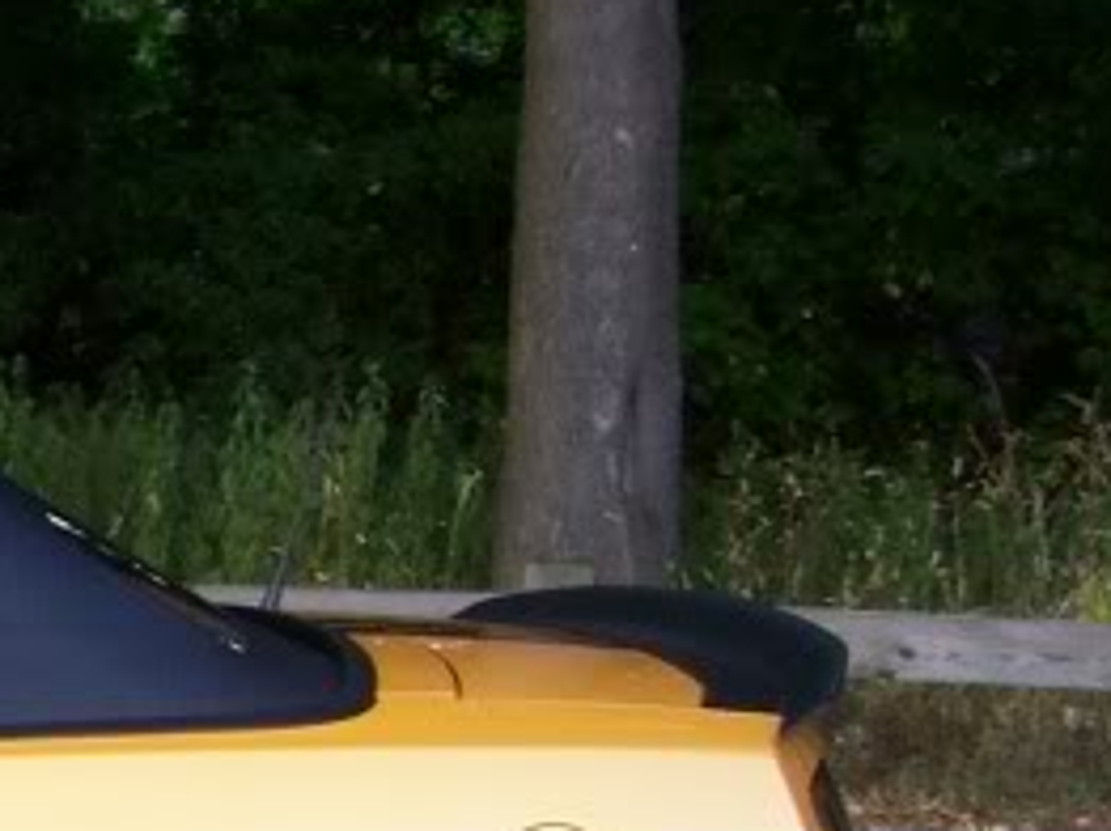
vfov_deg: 11.0
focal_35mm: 133
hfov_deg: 13.2
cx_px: -967
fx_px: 4265
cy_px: 895
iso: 80
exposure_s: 1/36
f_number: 2.7
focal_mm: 5.6
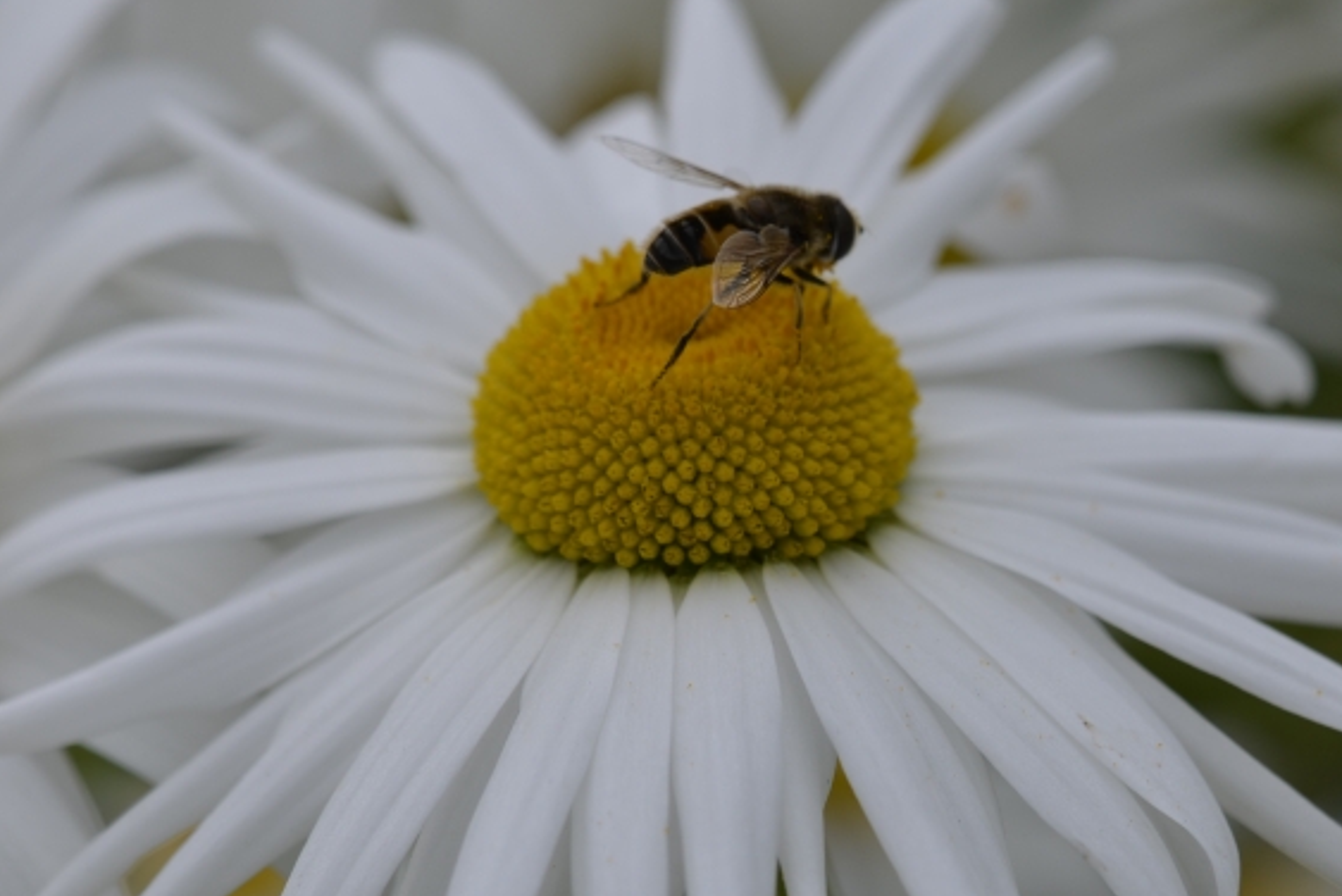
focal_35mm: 181
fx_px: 6740
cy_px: 493
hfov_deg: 11.4
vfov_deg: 7.6
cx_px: 951
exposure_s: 1/500
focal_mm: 85
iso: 200
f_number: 7.1
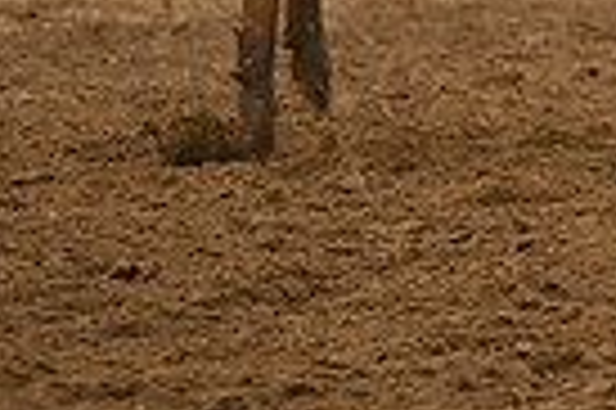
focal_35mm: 679
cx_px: 760
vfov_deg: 2.0
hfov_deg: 3.0
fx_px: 11605
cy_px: -385
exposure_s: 1/400
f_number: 2.8
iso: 3200
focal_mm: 160
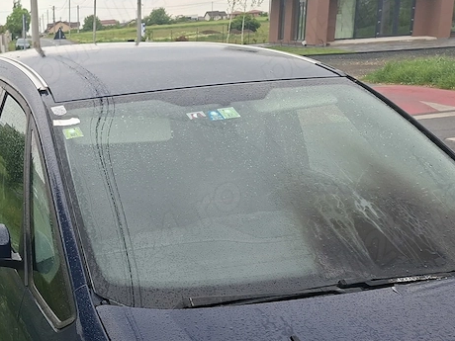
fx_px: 657
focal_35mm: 50
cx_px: 19
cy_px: 278
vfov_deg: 28.4
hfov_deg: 35.2
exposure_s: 1/1070
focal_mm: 5.54
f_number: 1.8
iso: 50
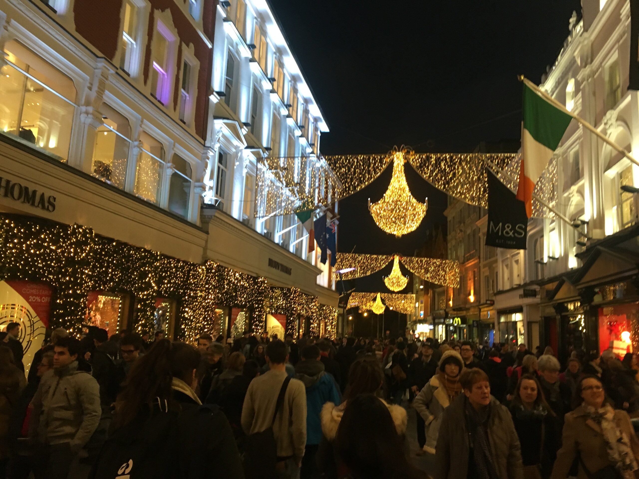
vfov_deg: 48.2
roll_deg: -2.3
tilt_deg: +9.5
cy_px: 240
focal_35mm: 29
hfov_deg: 61.7
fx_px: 535
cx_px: 320
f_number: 2.2
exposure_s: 1/33
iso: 160
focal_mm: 4.15
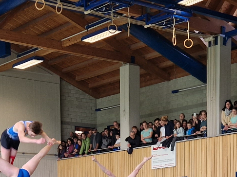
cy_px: 280
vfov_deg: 14.1
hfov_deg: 20.2
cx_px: 126
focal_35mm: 97
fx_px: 664
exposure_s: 1/100
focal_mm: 5.4
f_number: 1.8
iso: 100
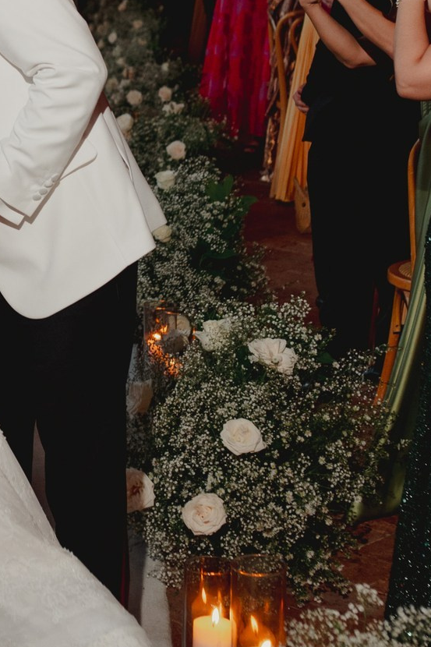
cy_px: 41
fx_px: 1940
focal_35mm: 108
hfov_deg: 12.4
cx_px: -53
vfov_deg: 18.6
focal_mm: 35
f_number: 3.2
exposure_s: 1/125
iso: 800
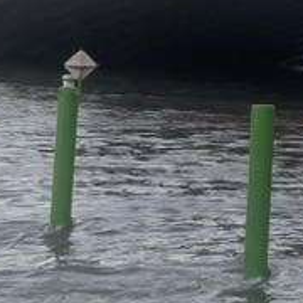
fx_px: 1297
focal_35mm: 131
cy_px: 10
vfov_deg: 13.2
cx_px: 569
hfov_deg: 12.1
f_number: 1.6
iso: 32
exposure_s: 1/412
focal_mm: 5.1
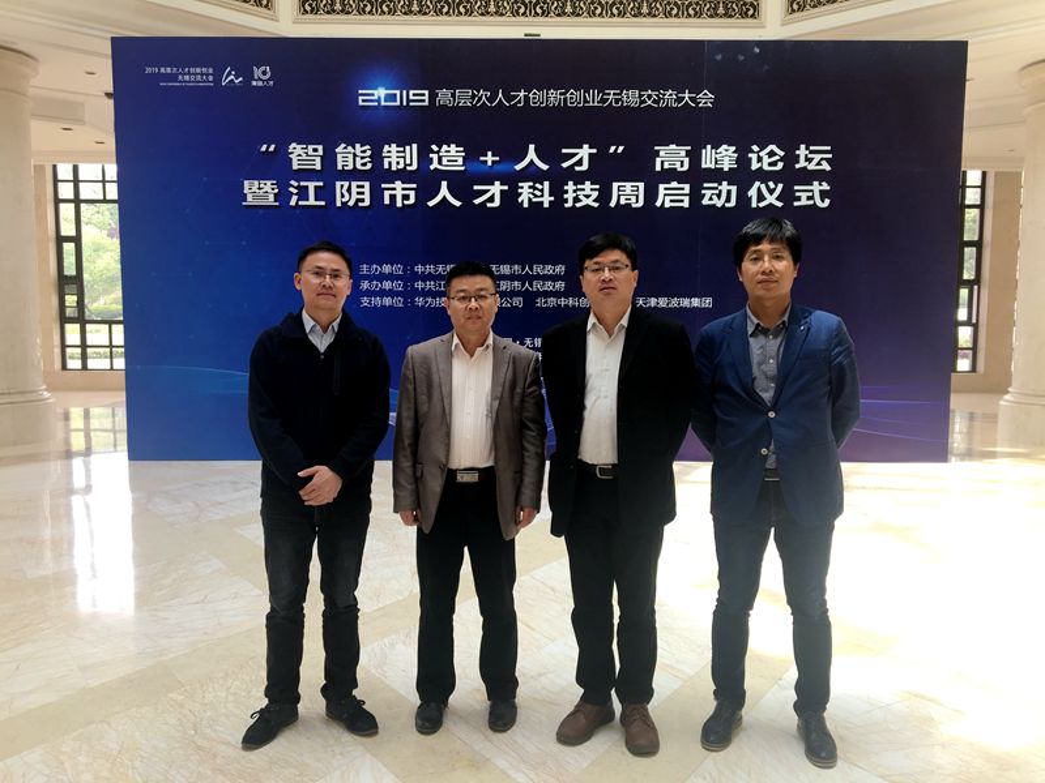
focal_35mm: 29
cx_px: 522
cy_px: 392
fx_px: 875
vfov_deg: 48.2
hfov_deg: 61.7
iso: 25
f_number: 2.2
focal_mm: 4.15
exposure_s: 1/100
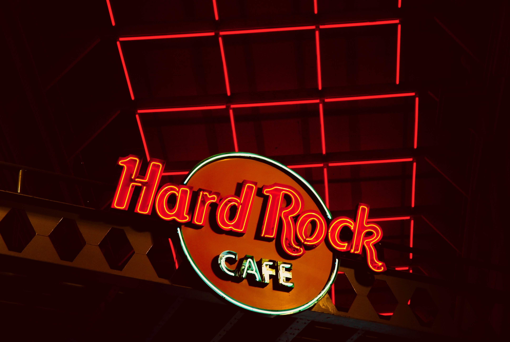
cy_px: 171
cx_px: 255
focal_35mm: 93
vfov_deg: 14.7
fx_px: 1319
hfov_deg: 21.9
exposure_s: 1/45
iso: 100
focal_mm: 62
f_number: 4.5
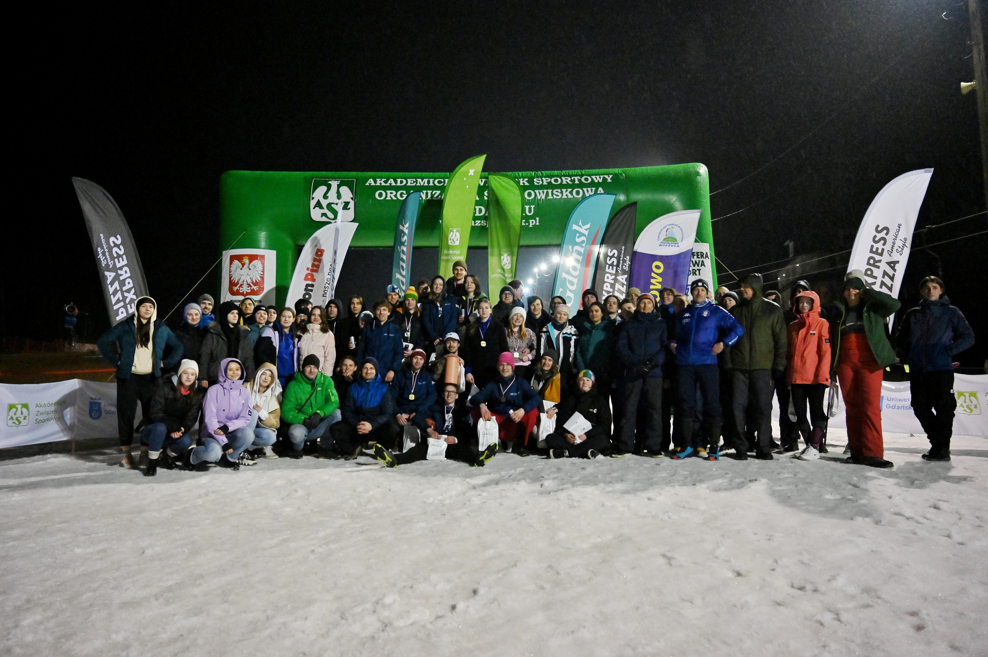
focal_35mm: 29
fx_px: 795
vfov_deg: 44.9
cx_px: 494
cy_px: 328
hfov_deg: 63.7
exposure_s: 1/250
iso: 4000
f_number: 4
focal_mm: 29
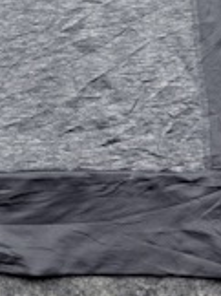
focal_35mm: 95
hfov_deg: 14.9
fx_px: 811
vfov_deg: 19.5
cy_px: -58
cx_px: -58
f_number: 1.78
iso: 64
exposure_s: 1/145
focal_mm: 6.76
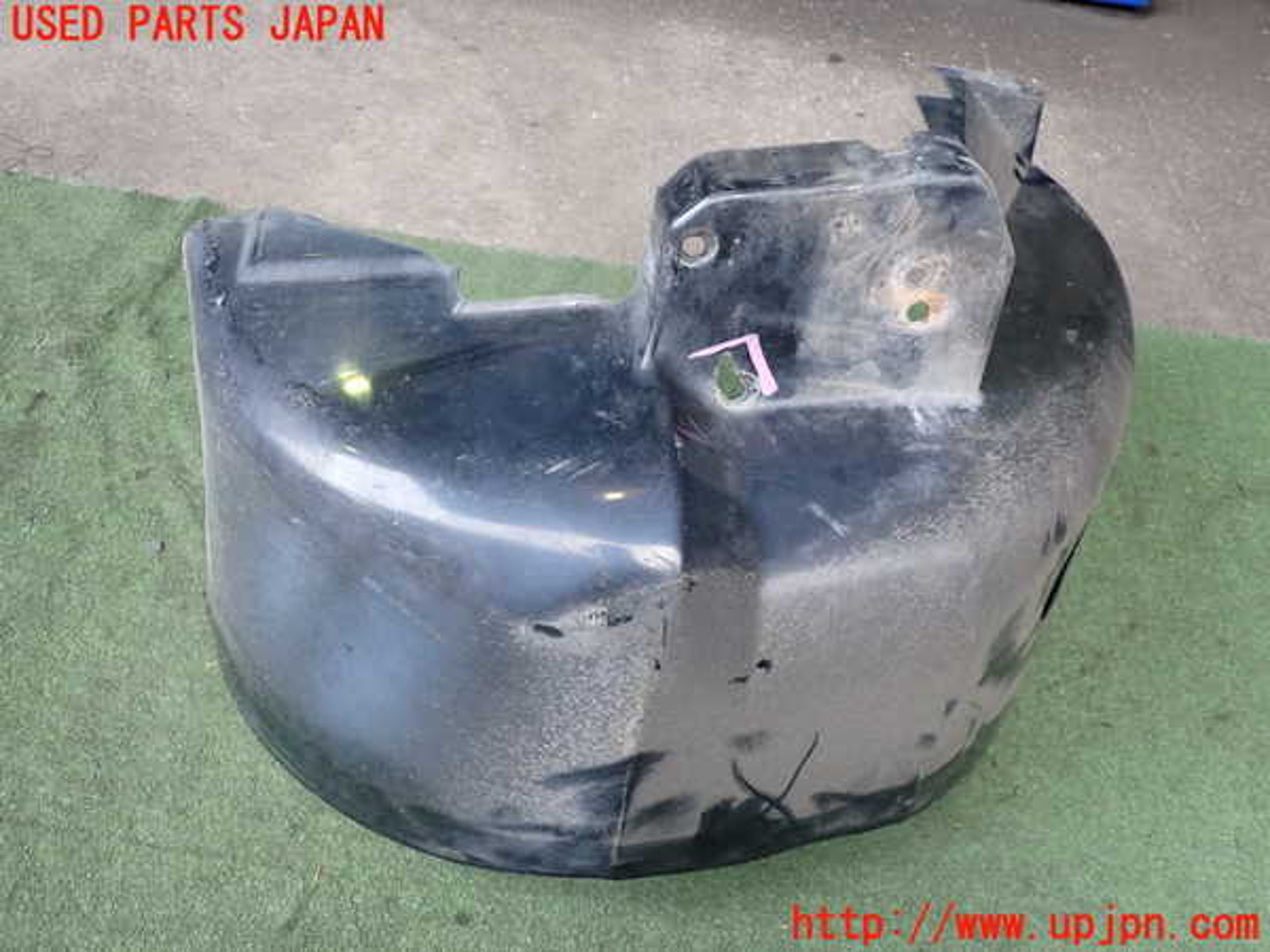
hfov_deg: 60.0
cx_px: 635
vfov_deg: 46.8
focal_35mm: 30
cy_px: 476
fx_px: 1101
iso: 200
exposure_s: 1/125
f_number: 2.3
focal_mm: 5.4
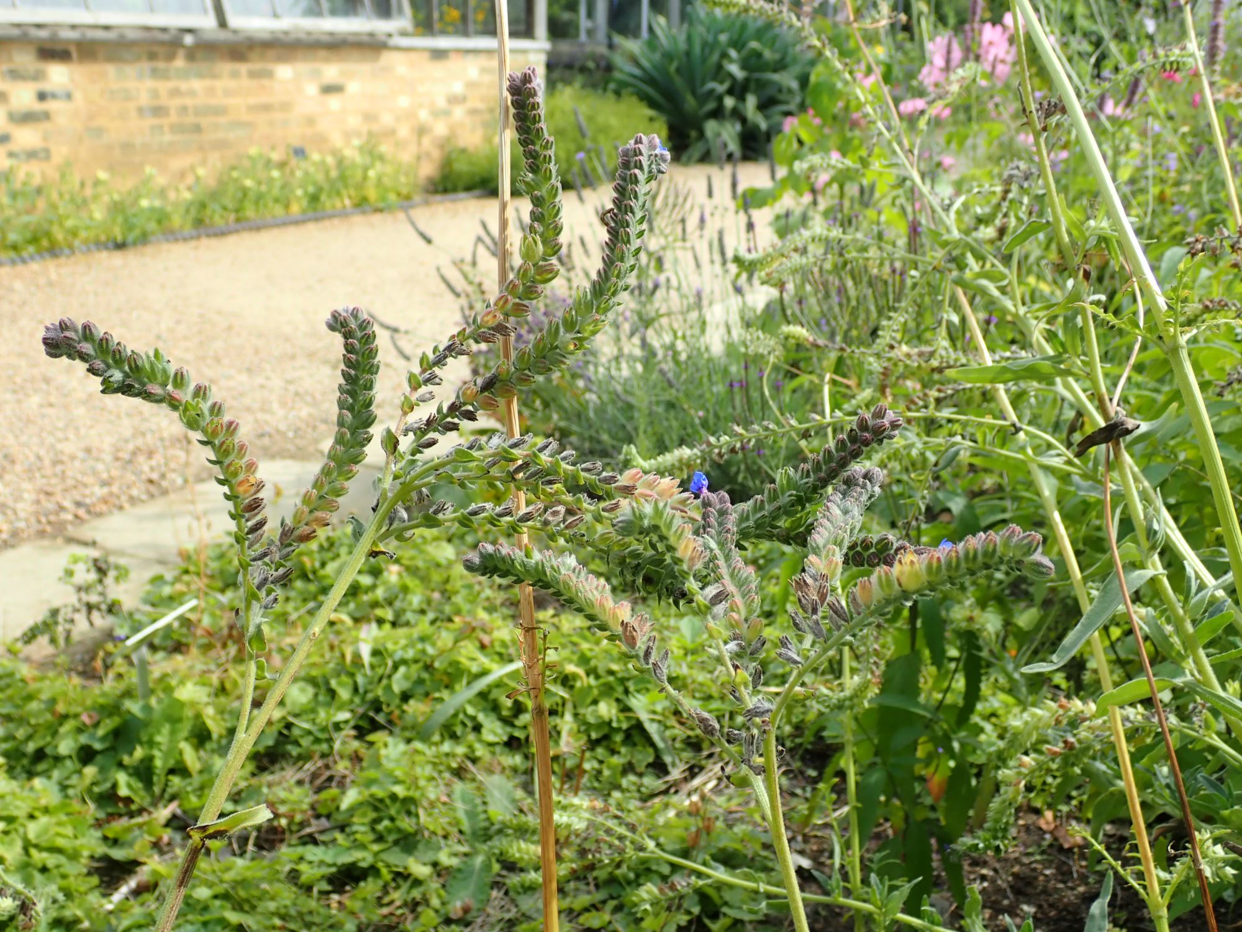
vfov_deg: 37.7
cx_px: 621
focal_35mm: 38
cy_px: 466
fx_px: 1363
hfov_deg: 49.0
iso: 100
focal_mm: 6.86
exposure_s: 1/400
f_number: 3.5
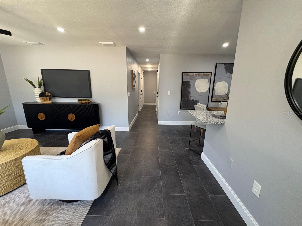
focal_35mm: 14
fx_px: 122
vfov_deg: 85.7
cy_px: 113
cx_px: 151
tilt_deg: -10.6
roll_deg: -1.3
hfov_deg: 102.1
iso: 160
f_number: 2.2
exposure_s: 1/60
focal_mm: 2.22
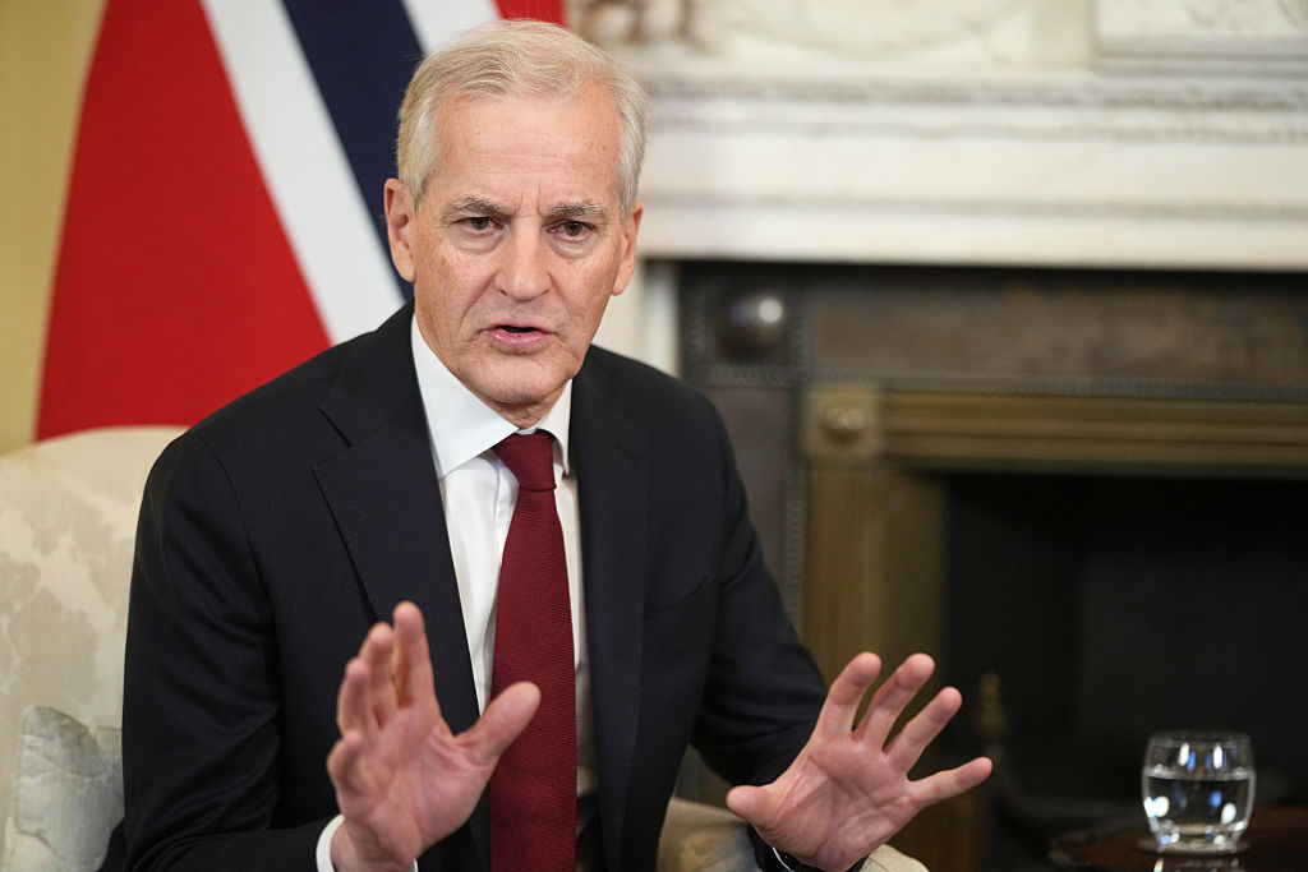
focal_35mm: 135
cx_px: 654
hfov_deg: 15.2
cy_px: 436
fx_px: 4905
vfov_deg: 10.2
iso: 2000
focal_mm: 135
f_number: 2
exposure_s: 1/640
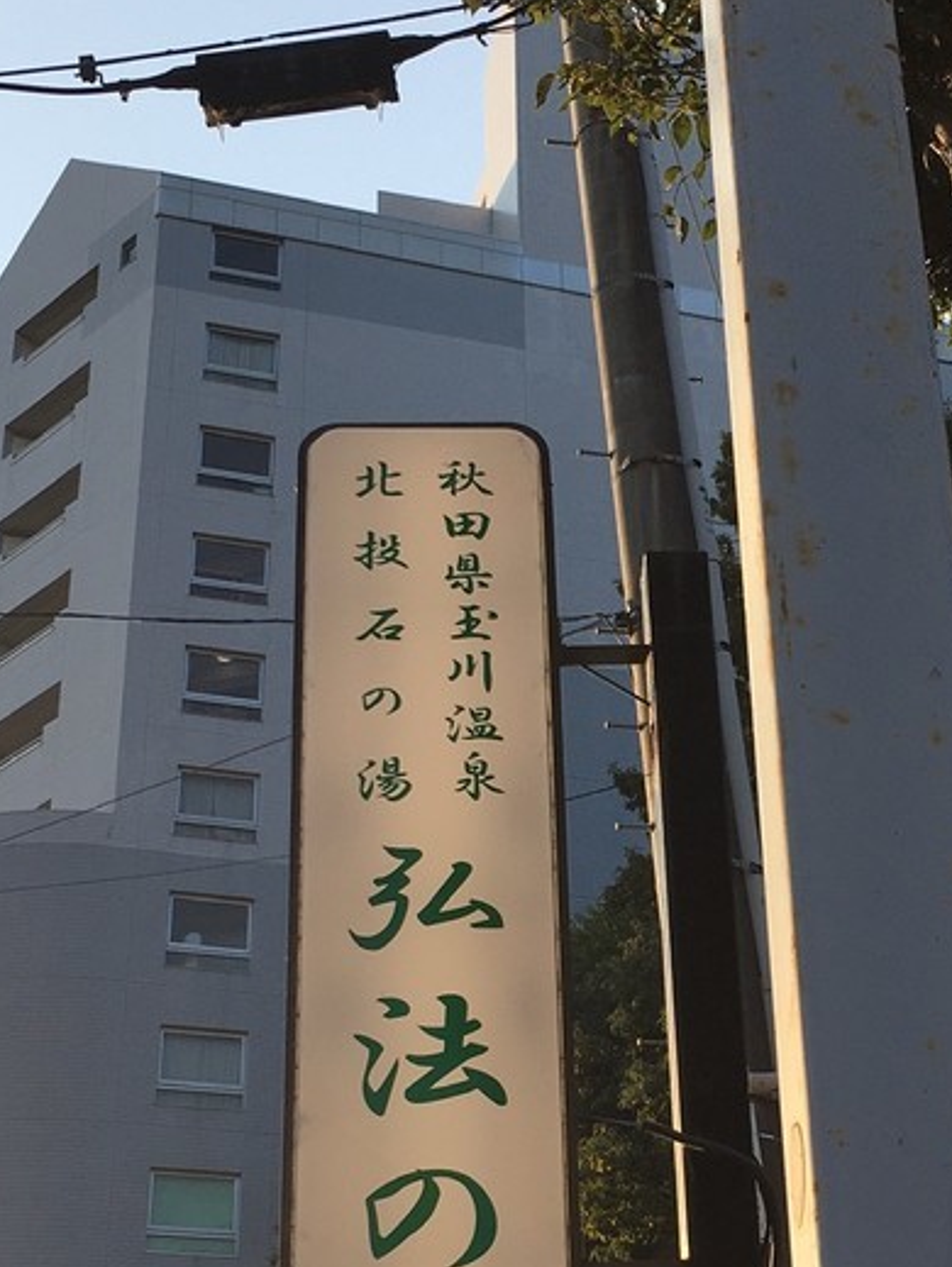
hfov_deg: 21.8
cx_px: 698
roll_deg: +2.0
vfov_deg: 28.8
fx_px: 2454
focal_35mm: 67
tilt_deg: +29.6
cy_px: 835
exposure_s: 1/746
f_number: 2.2
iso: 25
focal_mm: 4.15
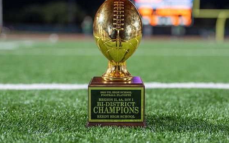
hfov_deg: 34.0
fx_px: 375
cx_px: 119
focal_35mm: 60
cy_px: 62
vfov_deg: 21.6
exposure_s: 1/400
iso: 500
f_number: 1.8
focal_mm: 50
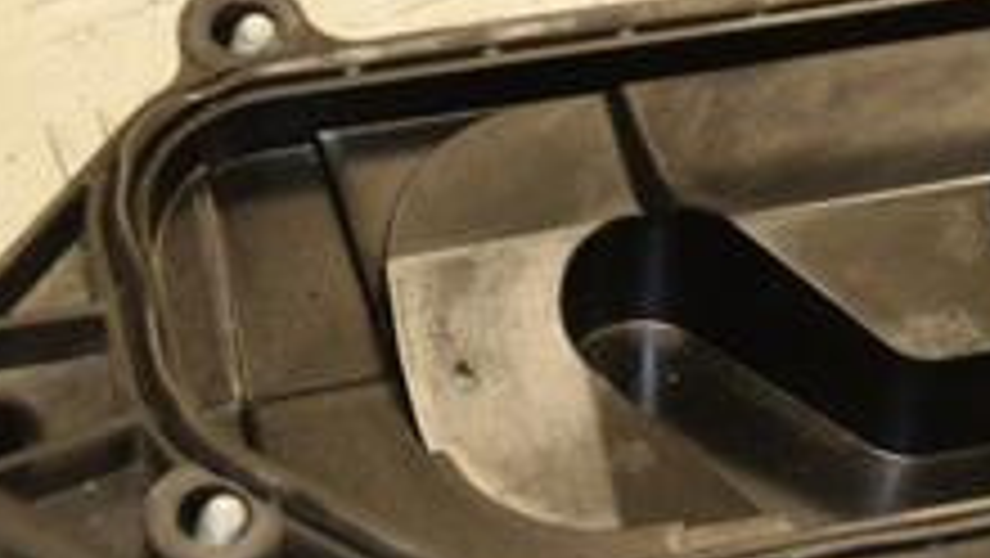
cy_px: 292
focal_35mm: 180
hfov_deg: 11.7
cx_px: 1170
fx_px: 4727
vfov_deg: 6.8
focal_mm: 42
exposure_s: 1/160
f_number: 4.8
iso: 800
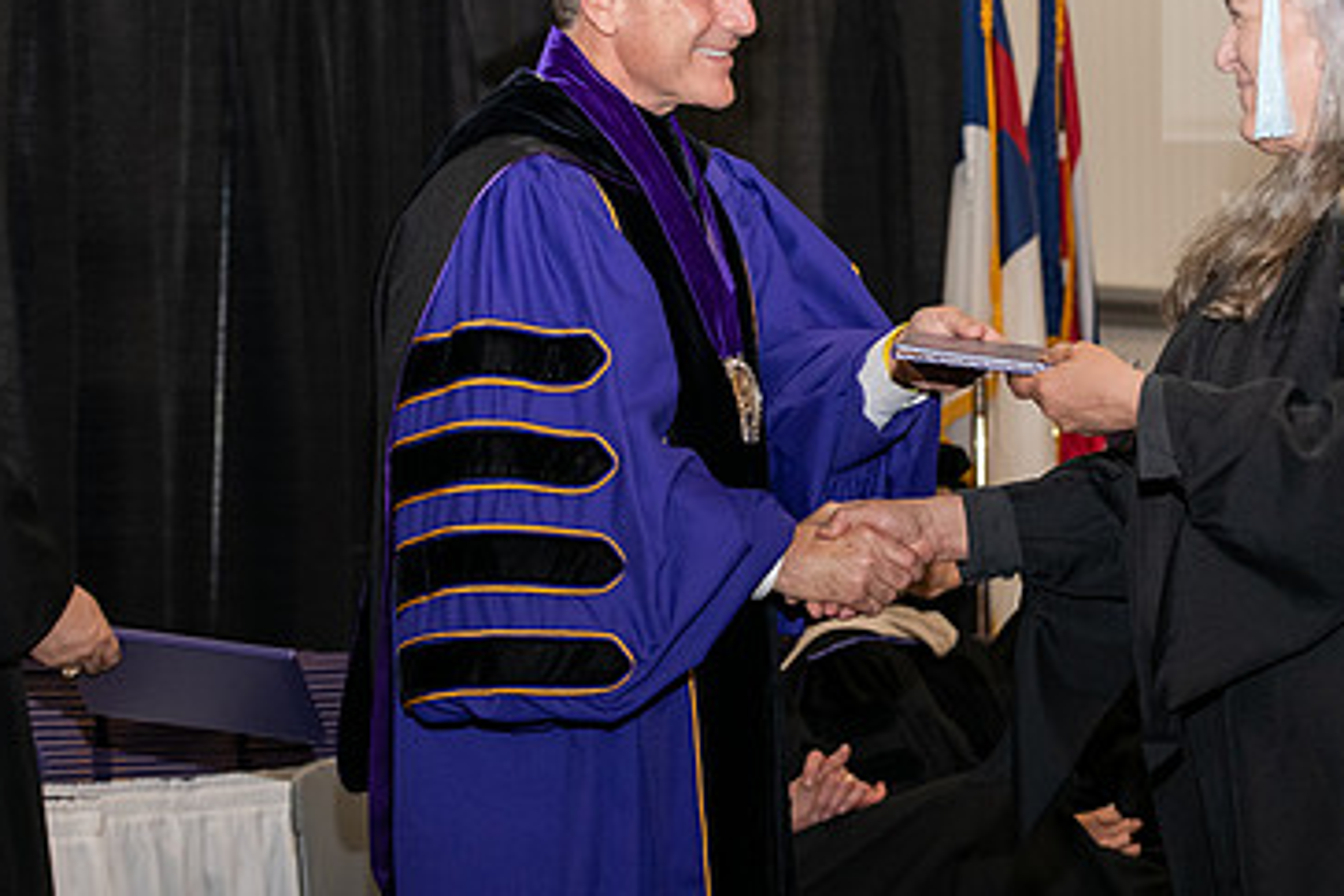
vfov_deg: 10.7
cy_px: 280
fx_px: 4778
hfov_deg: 15.9
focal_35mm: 128
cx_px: 1052
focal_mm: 80
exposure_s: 1/200
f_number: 5.6
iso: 1600
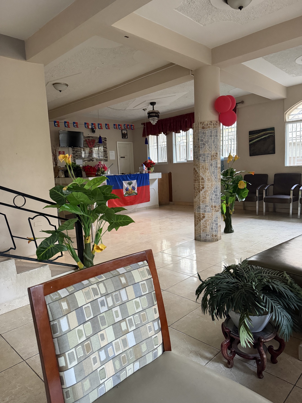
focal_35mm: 24
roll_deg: +3.3
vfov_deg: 71.6
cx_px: 151
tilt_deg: -7.5
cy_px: 202
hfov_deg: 56.8
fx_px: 279
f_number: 1.78
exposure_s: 1/60
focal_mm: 6.76
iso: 800
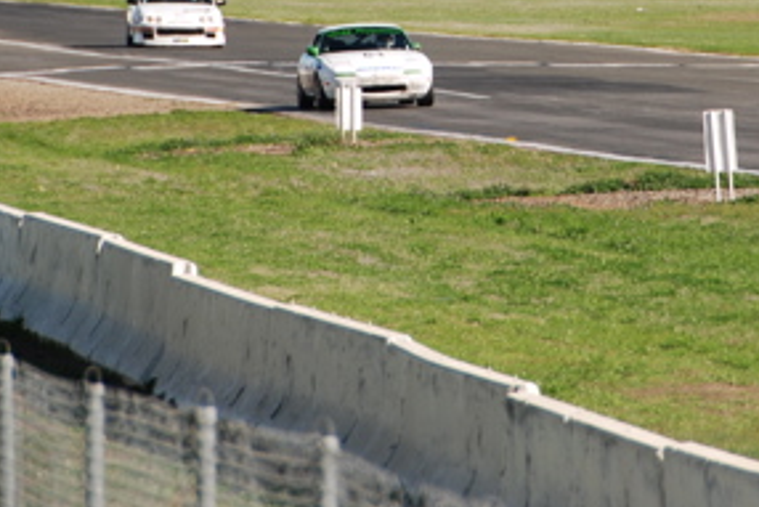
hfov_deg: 3.1
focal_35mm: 671
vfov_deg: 2.1
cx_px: 535
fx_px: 14153
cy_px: -45
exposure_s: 1/800
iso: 200
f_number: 5.6
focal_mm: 200
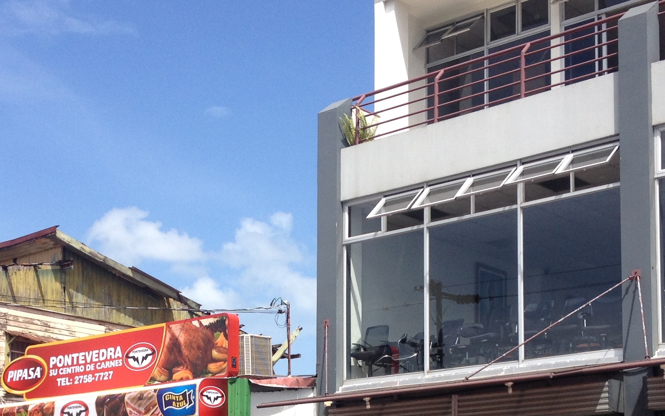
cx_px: 287
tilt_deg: +2.6
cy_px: 427
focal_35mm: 74
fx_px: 1341
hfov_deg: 27.8
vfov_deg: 17.2
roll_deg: +0.1
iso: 50
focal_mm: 4.28
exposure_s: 1/1416
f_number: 2.4
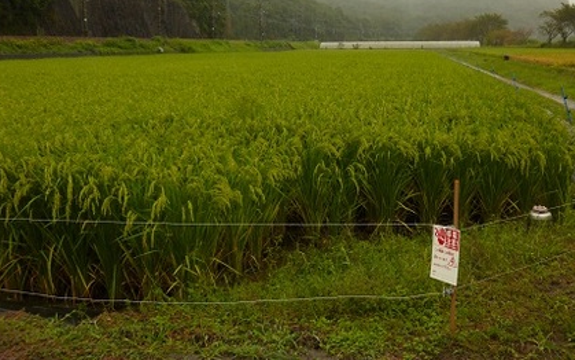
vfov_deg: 38.0
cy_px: 130
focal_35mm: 33
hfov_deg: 58.1
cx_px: 294
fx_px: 517
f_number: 3.3
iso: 100
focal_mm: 5.2
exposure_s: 1/160
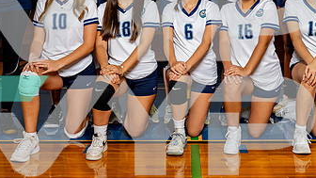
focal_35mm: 64
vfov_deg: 18.4
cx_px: 192
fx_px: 536
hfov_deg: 32.7
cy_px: 9
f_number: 8
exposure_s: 1/250
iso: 1250
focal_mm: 34
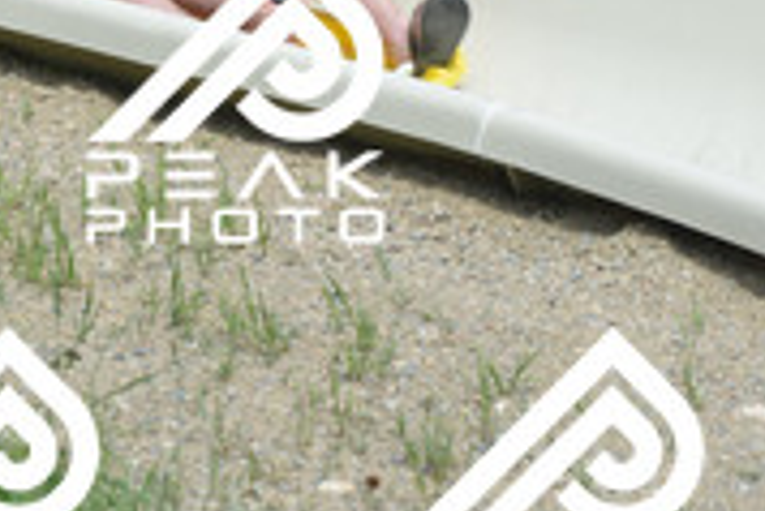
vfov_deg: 3.1
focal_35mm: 439
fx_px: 9336
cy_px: 62
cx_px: 254
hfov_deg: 4.7
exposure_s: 1/640
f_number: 6.3
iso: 320
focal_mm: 195
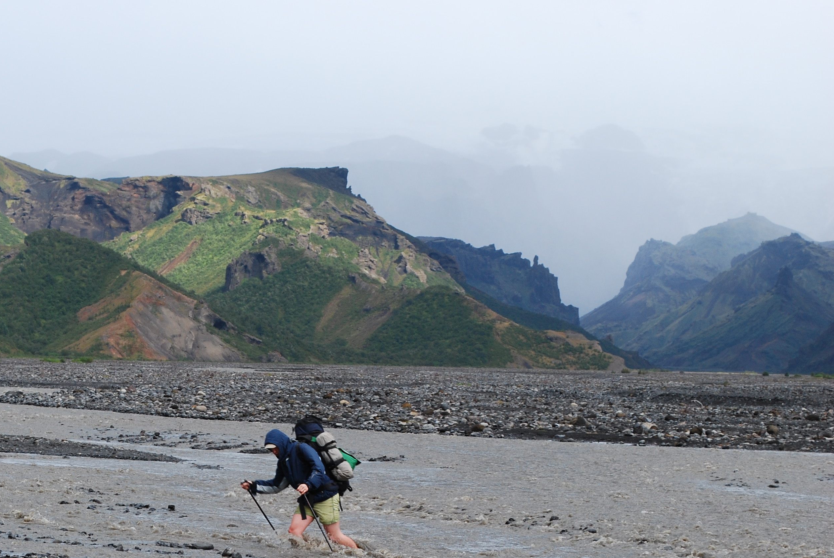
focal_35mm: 127
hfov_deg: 16.1
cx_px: 198
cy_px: 413
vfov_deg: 10.8
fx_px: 2940
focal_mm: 55
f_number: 9
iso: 200
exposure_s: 1/125
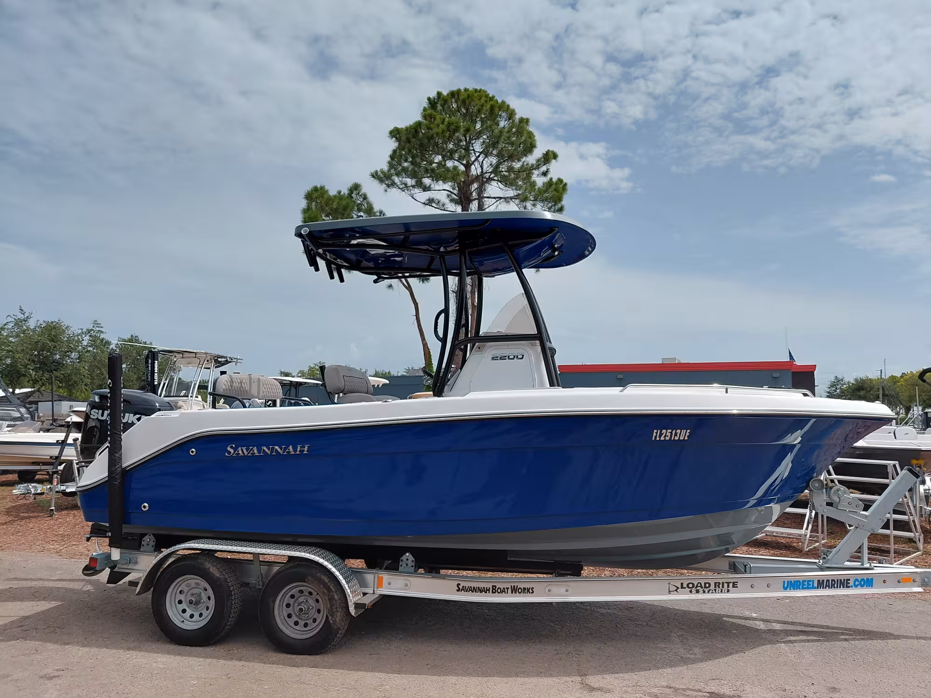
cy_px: 349
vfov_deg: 54.9
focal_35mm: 25
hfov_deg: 69.4
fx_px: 672
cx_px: 466
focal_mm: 4.69
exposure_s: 1/4472
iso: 50
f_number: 1.8
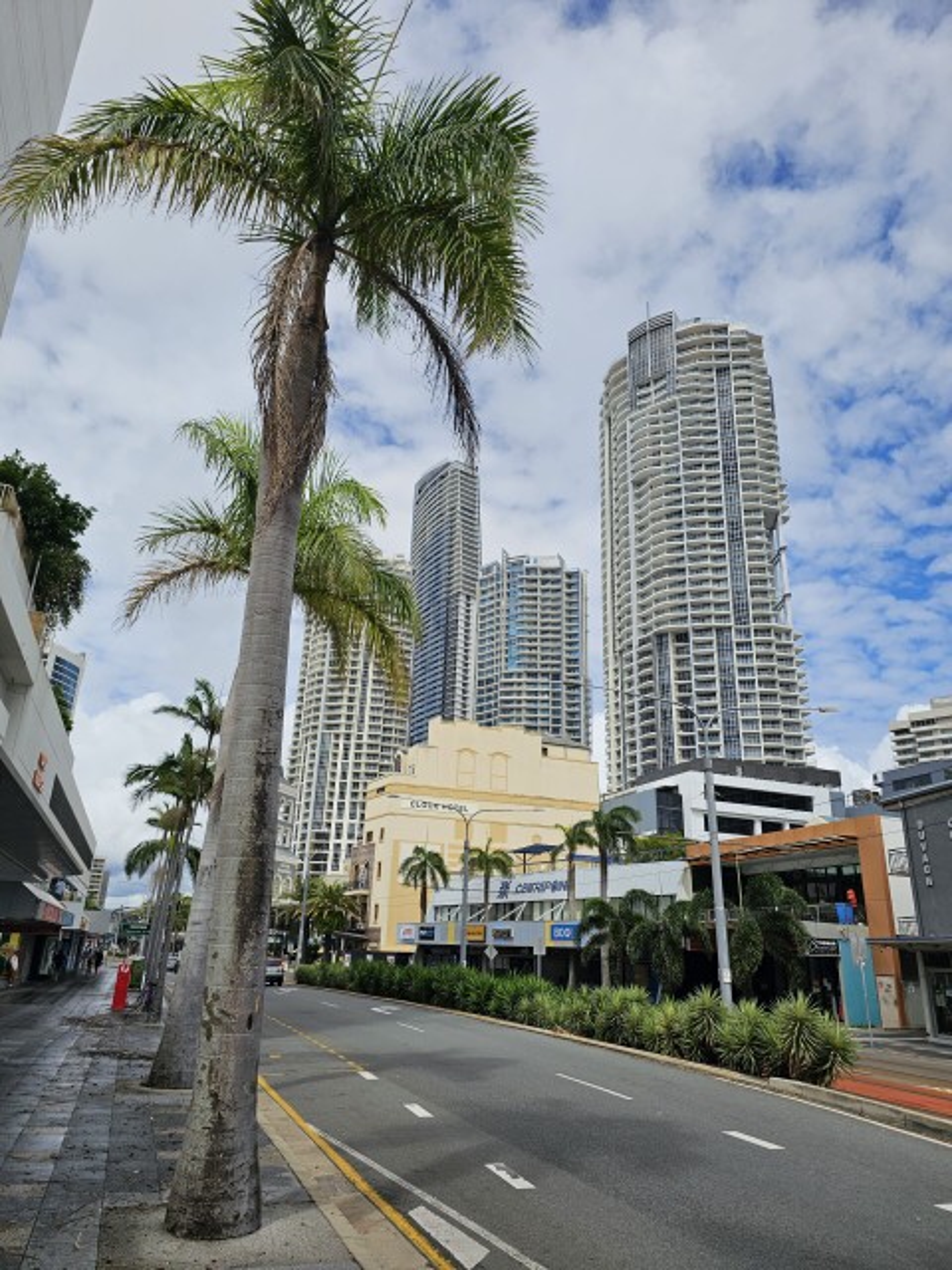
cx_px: 476
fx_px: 843
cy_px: 635
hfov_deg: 58.9
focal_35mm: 23
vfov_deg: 73.9
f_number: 1.7
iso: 10
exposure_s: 1/1465
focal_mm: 6.3
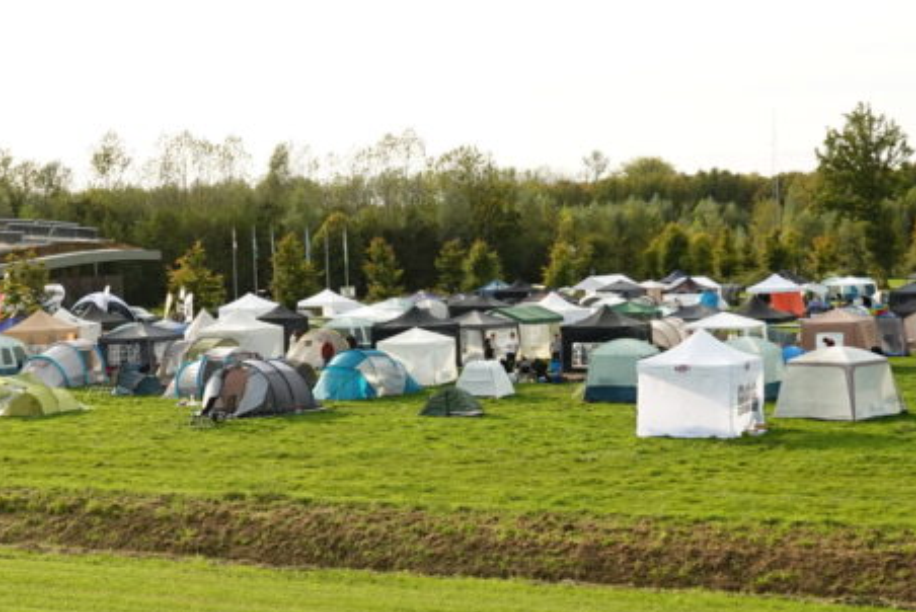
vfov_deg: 17.7
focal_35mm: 77
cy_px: 346
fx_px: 1960
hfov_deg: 26.3
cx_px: 401
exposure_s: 1/320
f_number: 4
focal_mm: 12.63
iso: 100
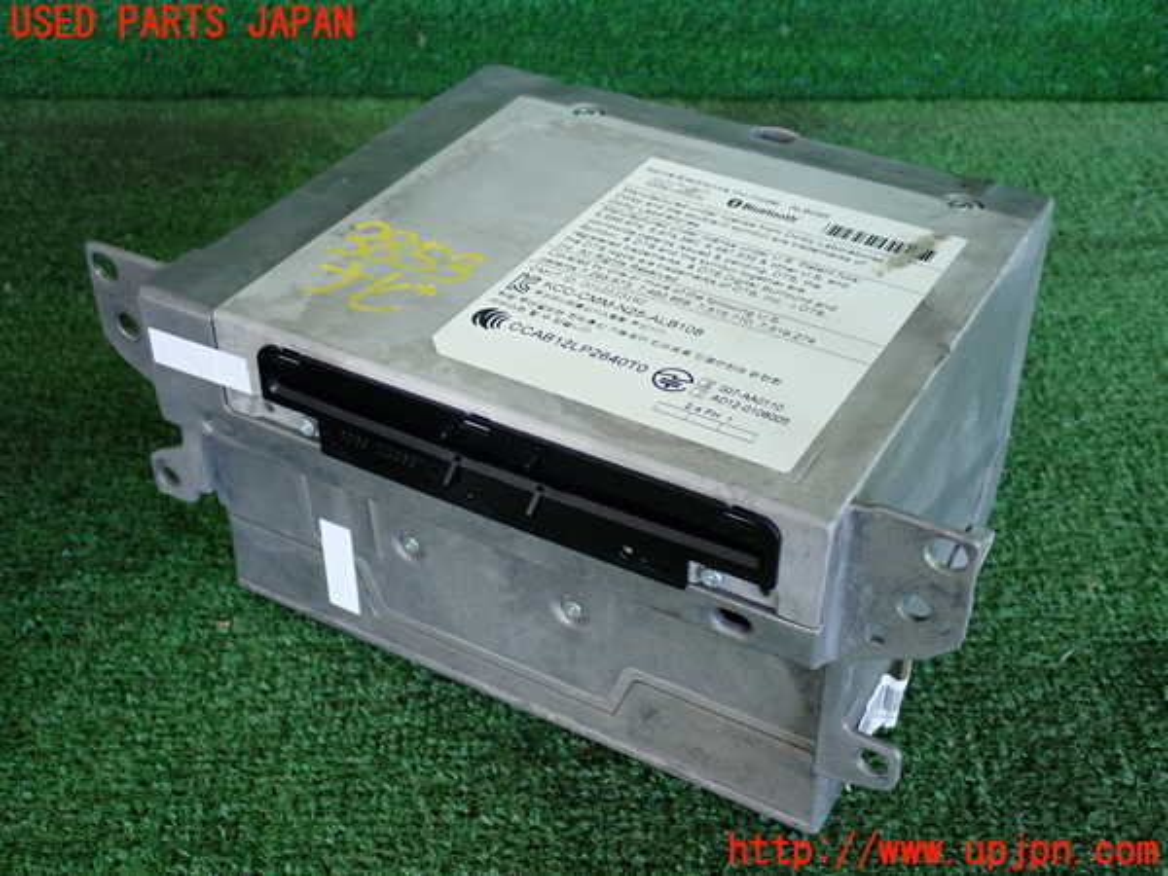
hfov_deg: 42.9
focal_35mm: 44
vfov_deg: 32.9
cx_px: 584
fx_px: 1485
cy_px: 438
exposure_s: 1/125
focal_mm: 7.84
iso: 320
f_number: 2.9
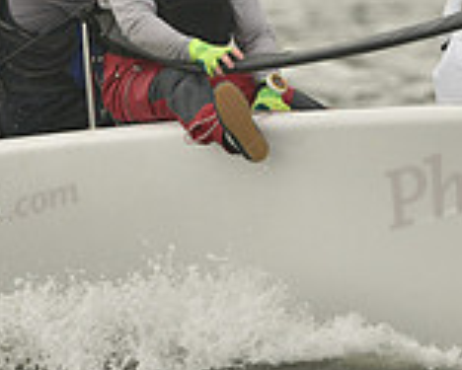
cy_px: 40
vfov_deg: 1.1
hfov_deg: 1.4
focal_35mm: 1395
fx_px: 19086
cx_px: 234
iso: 400
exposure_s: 1/1000
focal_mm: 400
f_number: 6.3
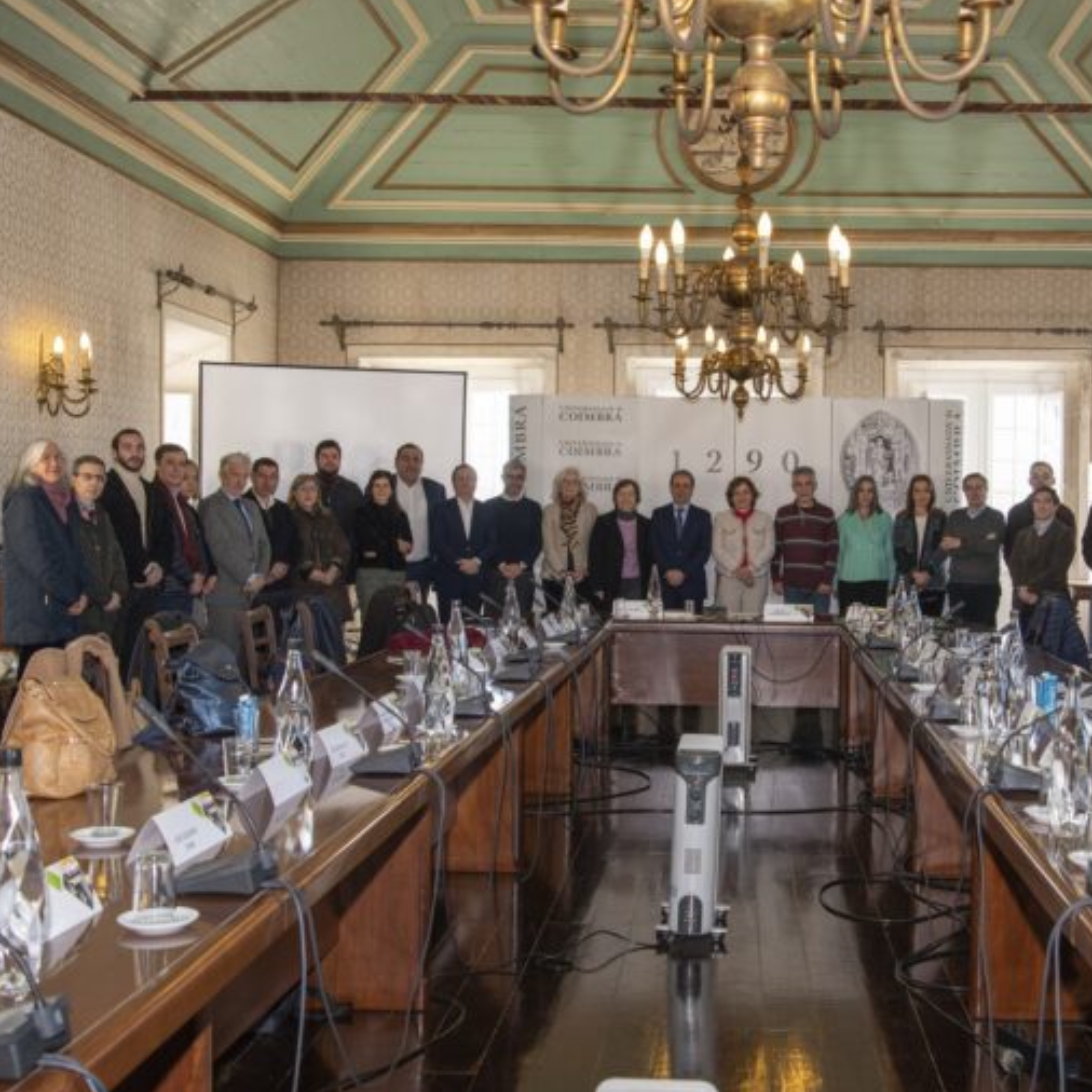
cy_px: 544
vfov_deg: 41.9
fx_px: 1428
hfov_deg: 41.0
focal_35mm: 40
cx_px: 770
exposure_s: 1/125
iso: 400
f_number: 5
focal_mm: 31
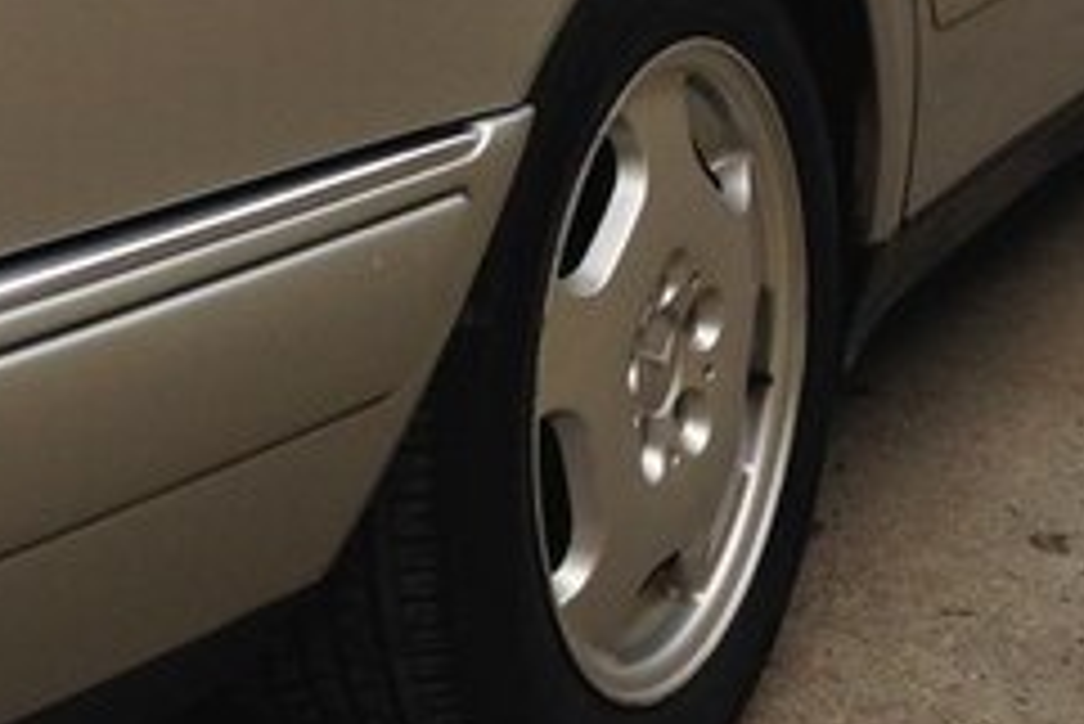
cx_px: 229
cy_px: -79
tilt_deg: -12.2
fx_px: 2832
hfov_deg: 21.4
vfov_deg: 14.2
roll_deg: +3.0
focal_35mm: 94
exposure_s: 1/306
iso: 50
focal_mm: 4.12
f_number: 2.4
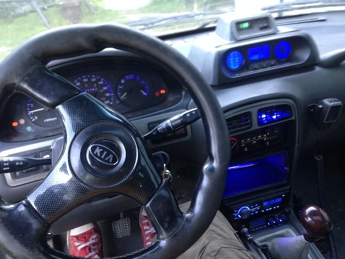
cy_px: 130
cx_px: 172
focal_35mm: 33
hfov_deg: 55.4
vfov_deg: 42.9
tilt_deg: -28.0
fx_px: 329
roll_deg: +4.6
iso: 250
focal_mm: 4.12
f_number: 2.4
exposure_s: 1/20
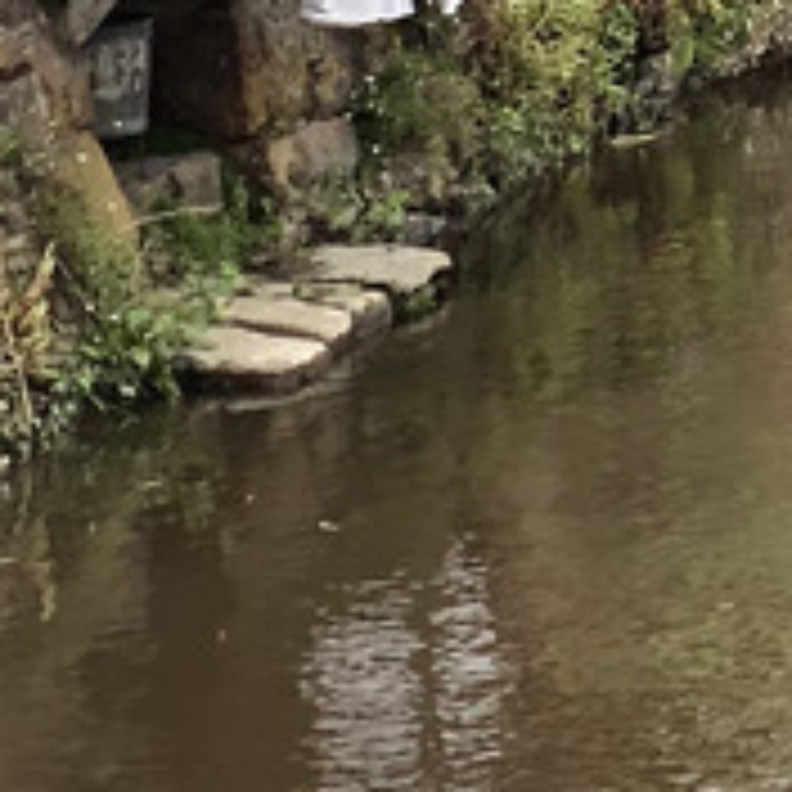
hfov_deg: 5.2
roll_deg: +0.8
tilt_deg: -0.2
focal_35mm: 314
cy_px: -986
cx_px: 2498
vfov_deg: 5.4
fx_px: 8128
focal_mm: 6
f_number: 2.4
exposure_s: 1/486
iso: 16
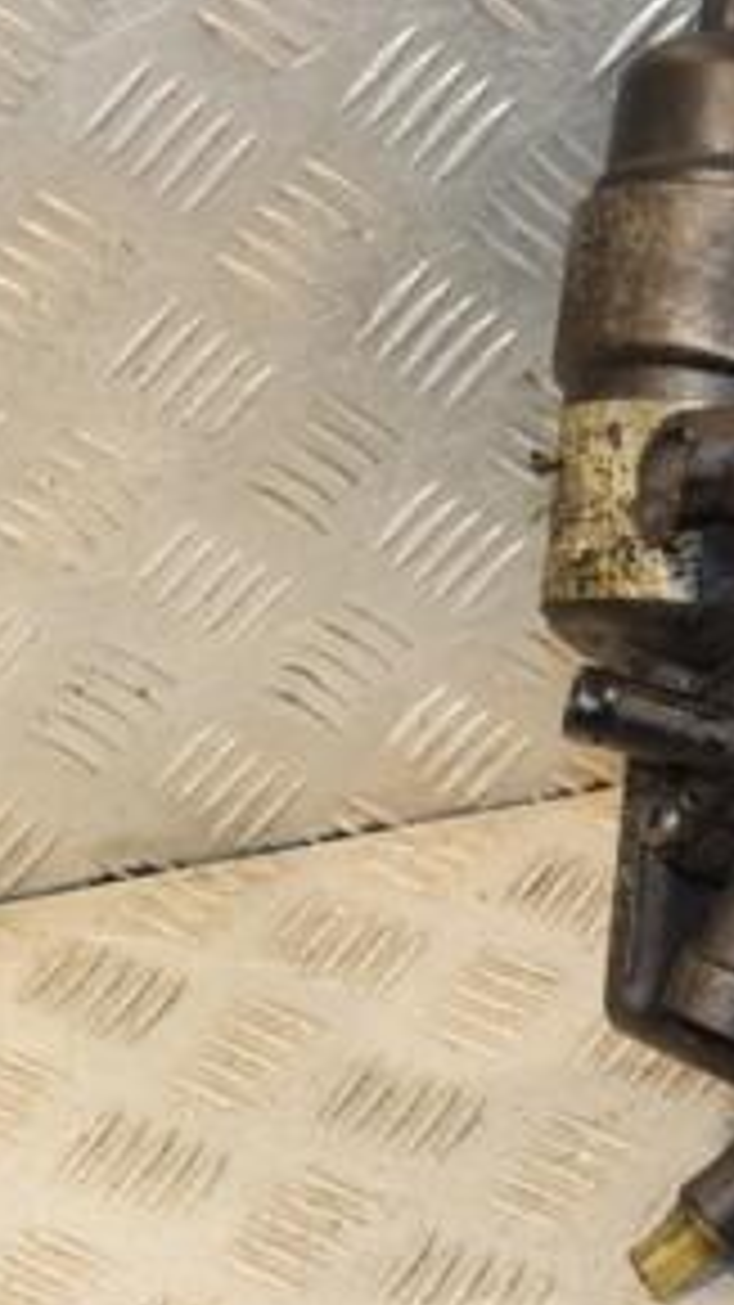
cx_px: 793
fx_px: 3601
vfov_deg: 20.5
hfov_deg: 11.5
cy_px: 572
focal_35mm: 104
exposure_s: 1/200
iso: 800
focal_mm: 32
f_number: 6.3
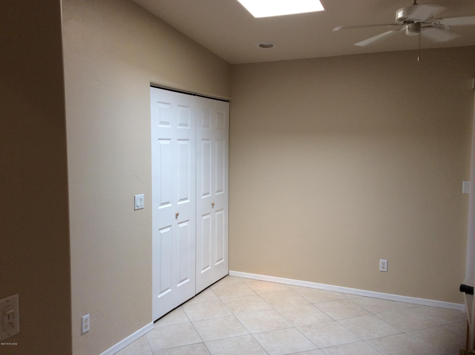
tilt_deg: -3.7
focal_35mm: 32
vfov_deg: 44.1
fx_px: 438
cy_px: 178
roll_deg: +0.0
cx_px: 238
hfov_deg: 56.9
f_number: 2.4
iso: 40
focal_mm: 3.3
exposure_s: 1/60
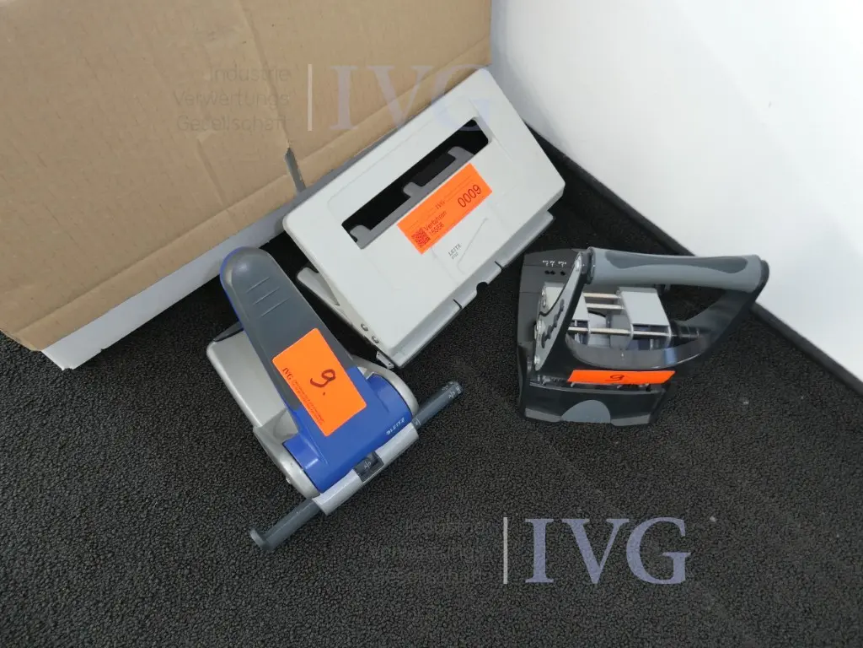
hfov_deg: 71.6
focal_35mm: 24
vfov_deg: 56.8
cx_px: 432
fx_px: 598
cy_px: 324
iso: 80
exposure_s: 1/60
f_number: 3.3
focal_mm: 4.3
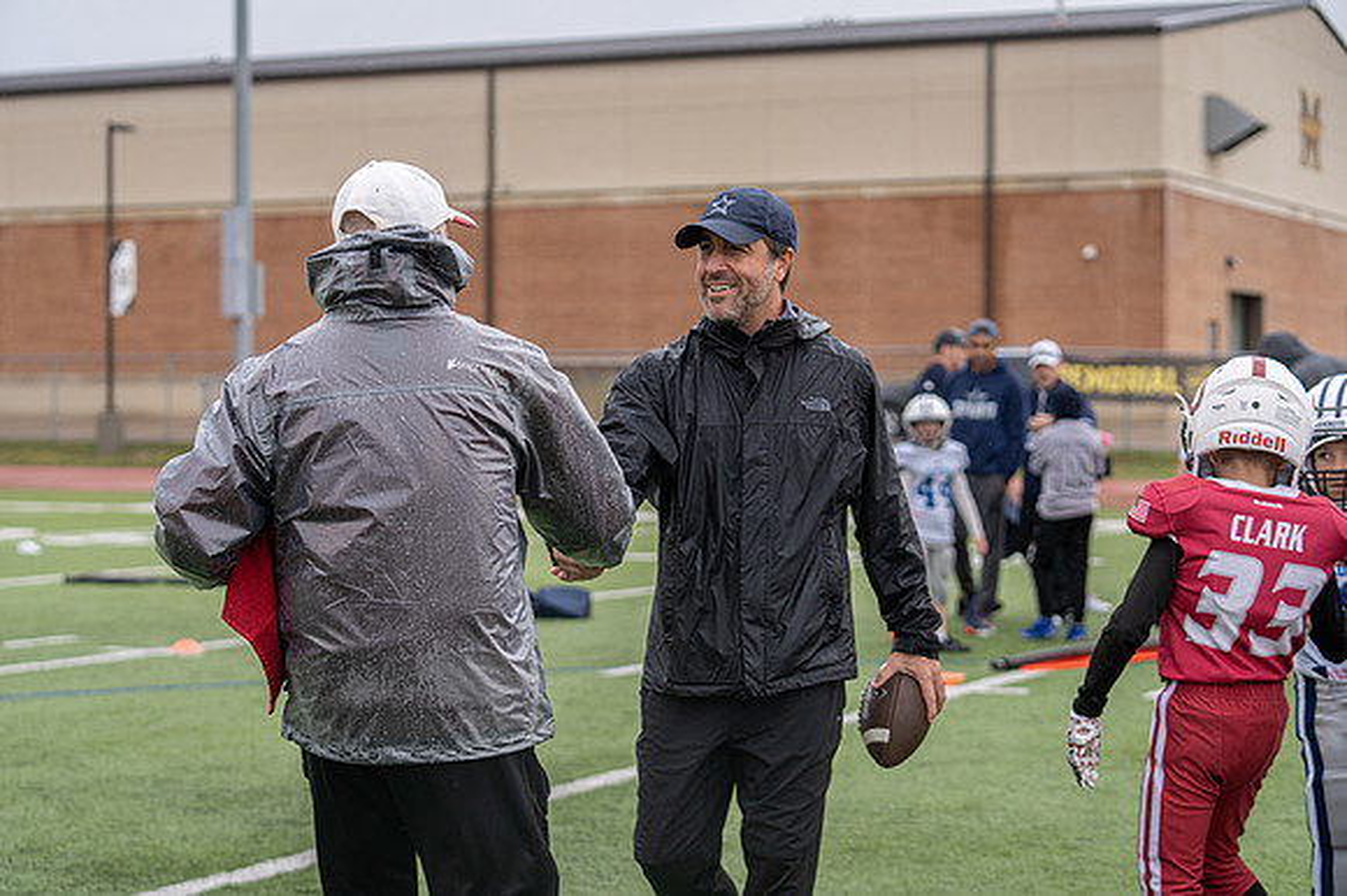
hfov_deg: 27.5
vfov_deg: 18.5
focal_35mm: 74
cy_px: 448
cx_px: 674
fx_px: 2749
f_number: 3.5
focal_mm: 70
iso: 250
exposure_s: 1/1250
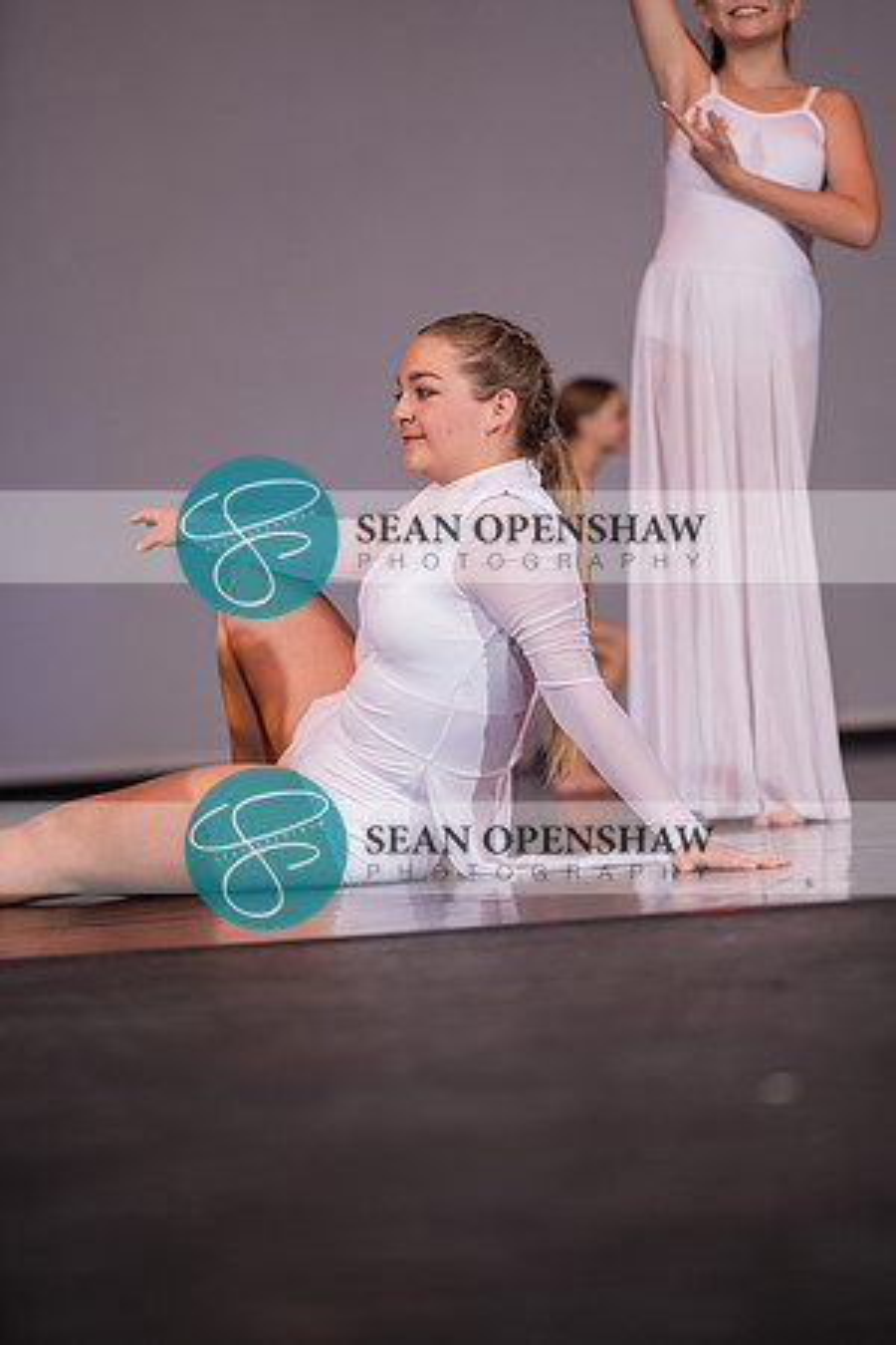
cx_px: 448
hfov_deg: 14.0
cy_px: 672
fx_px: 3658
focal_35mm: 98
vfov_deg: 20.8
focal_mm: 98
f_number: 2.8
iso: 400
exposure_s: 1/500
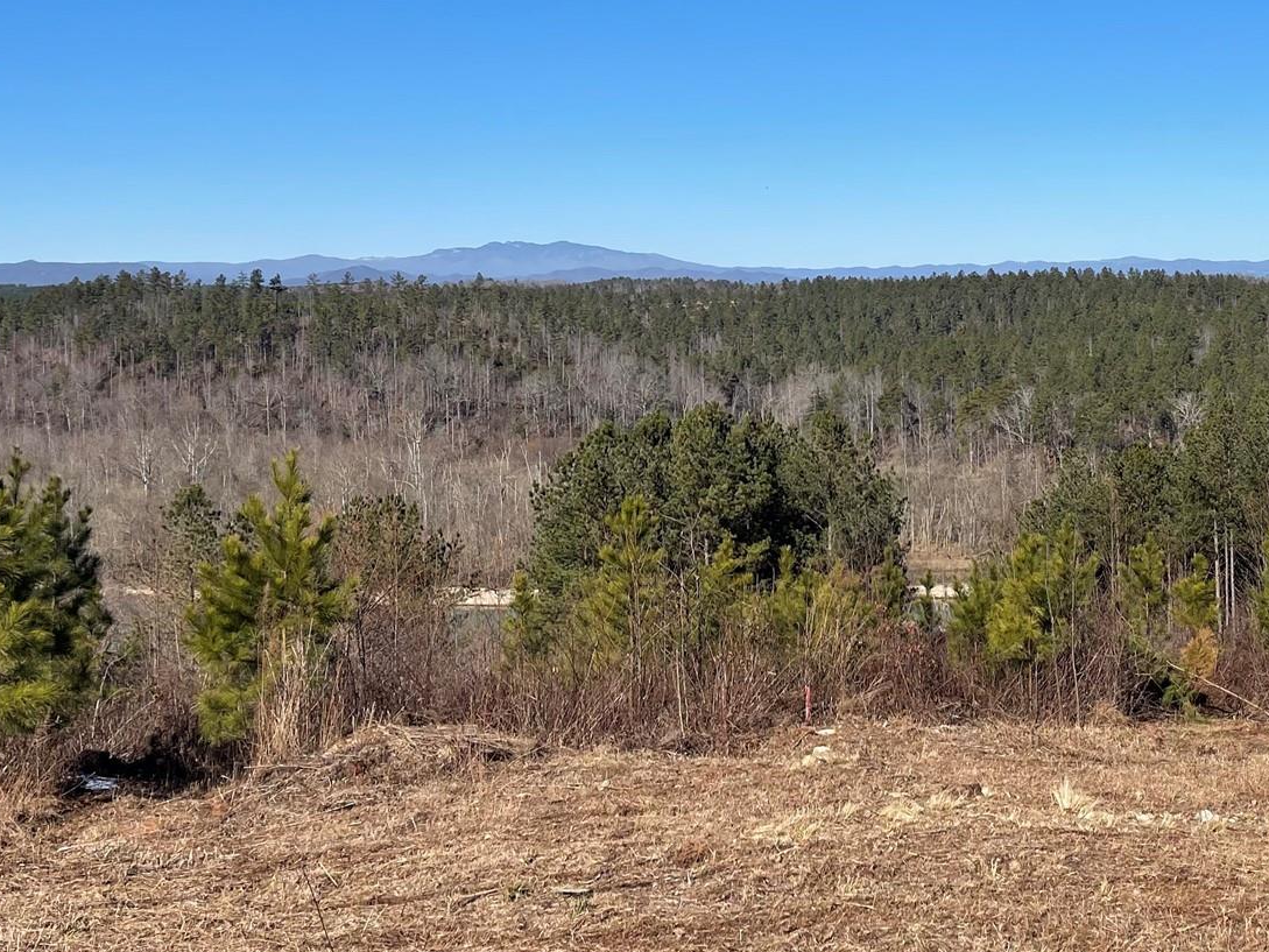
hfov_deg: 39.9
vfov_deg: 30.5
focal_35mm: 47
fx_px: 1723
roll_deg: +1.6
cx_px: 845
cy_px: 261
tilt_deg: -1.0
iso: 32
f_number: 1.6
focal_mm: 5.1
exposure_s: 1/4525
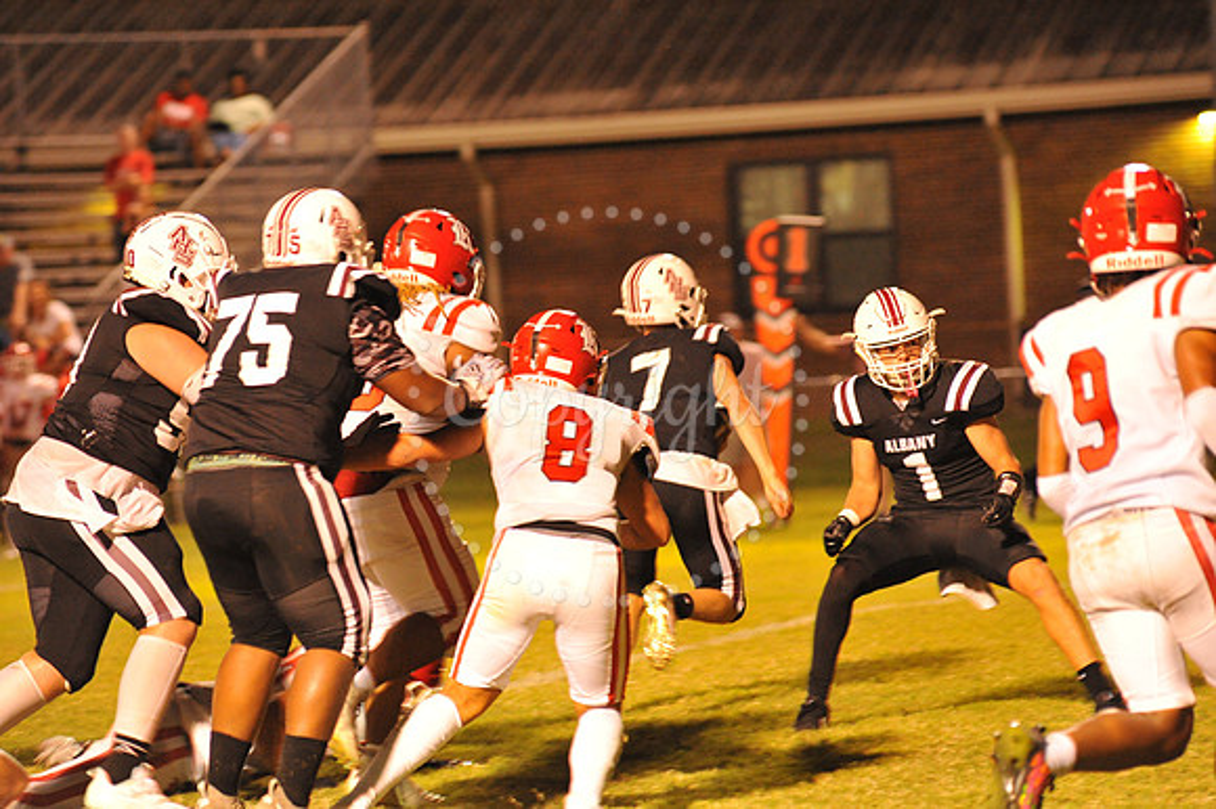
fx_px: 6751
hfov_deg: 10.3
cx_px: 608
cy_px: 404
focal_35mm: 200
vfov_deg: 6.9
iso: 5000
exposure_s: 1/160
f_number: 5
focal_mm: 200
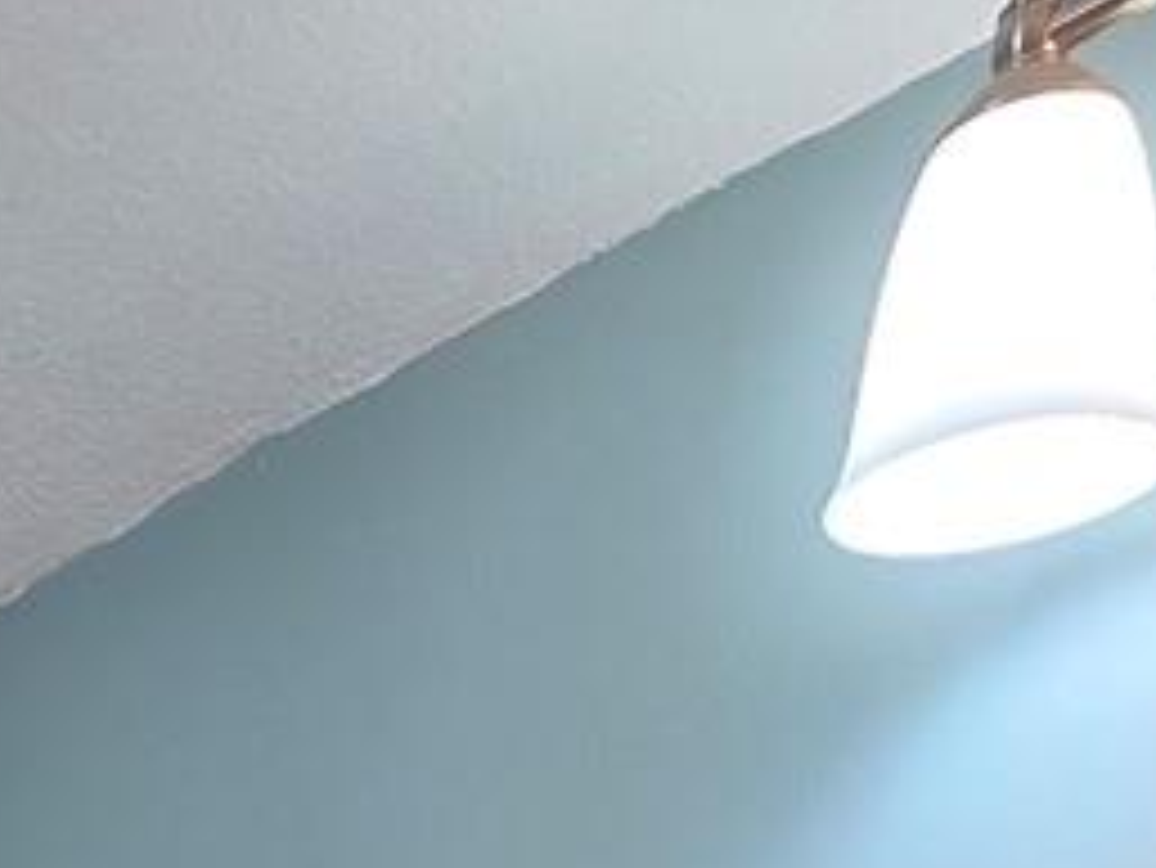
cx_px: -576
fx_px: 2706
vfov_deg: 12.1
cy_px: 2388
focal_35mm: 81
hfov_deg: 20.6
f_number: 2.2
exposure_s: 1/60
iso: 160
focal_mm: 2.2
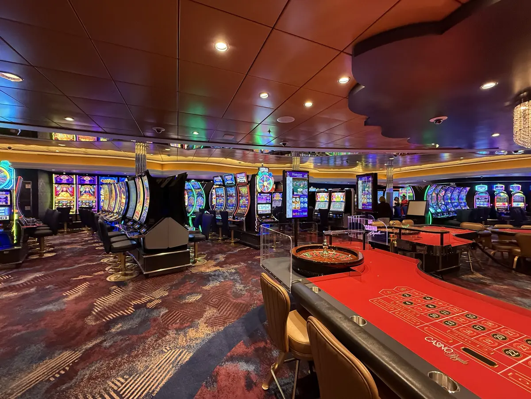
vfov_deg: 85.7
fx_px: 215
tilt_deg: -1.0
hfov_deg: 102.1
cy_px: 200
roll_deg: -0.5
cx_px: 266
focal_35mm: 14
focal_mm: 2.22
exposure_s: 1/54
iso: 400
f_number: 2.2
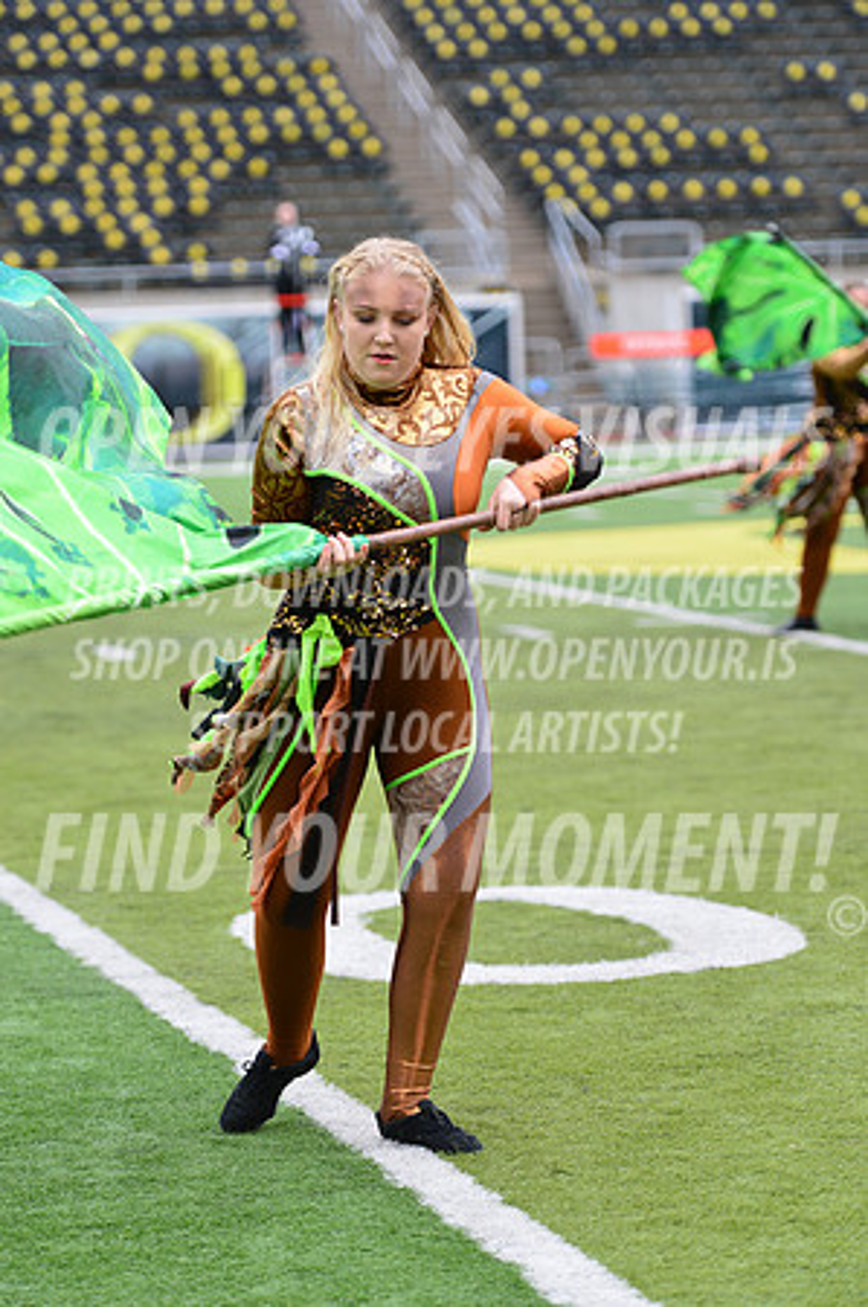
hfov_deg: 9.1
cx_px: 434
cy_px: 654
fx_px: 5437
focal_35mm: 150
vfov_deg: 13.7
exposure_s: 1/500
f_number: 4.5
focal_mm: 150
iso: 640
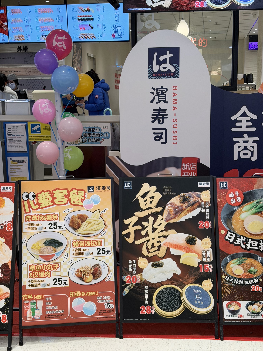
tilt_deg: -9.3
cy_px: 176
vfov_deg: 39.7
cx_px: 132
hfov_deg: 30.3
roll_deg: +1.0
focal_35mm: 48
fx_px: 486
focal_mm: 6.76
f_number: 1.78
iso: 80
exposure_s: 1/100
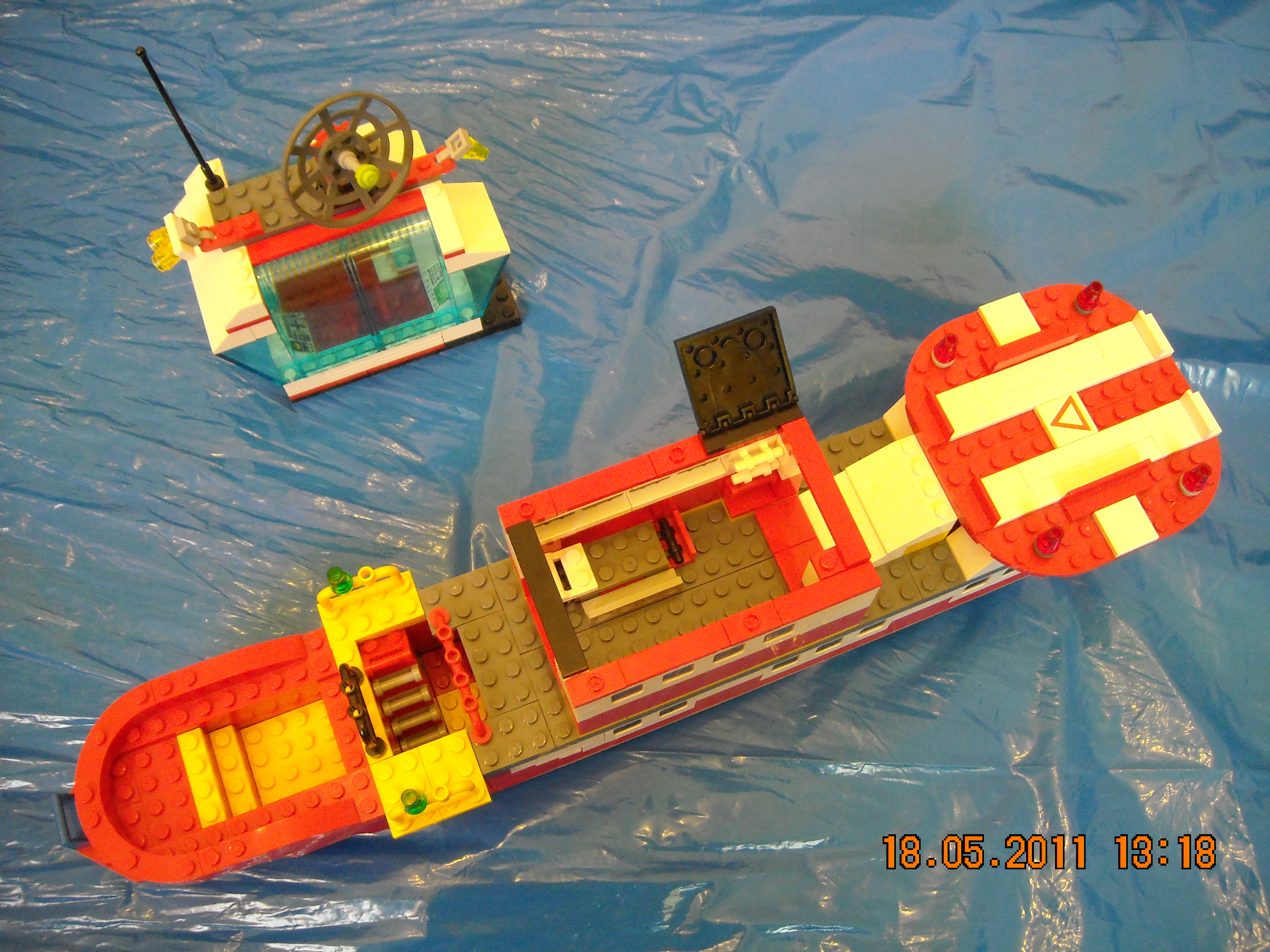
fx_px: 1284
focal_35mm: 35
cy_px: 476
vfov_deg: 40.7
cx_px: 635
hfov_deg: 52.6
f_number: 2.8
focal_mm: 5.7
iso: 400
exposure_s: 1/26
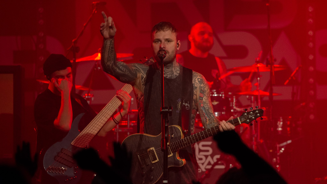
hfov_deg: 7.1
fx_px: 2653
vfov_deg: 4.0
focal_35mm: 306
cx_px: 177
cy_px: 90
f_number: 2.8
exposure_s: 1/200
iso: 1250
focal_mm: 180
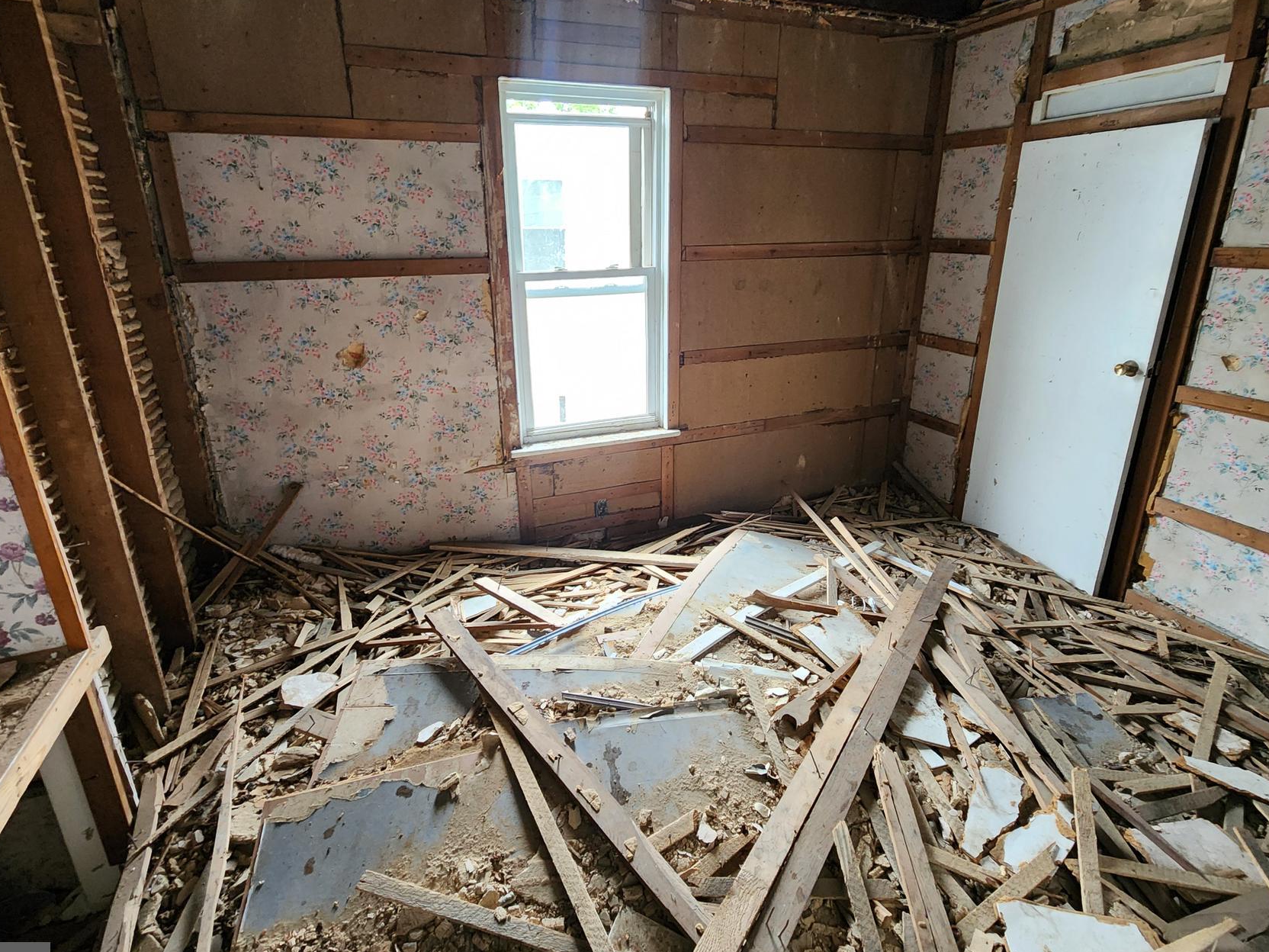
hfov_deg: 94.5
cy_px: 419
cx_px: 641
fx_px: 587
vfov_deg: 77.8
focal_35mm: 16
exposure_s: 1/30
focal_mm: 2.2
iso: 320
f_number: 2.2
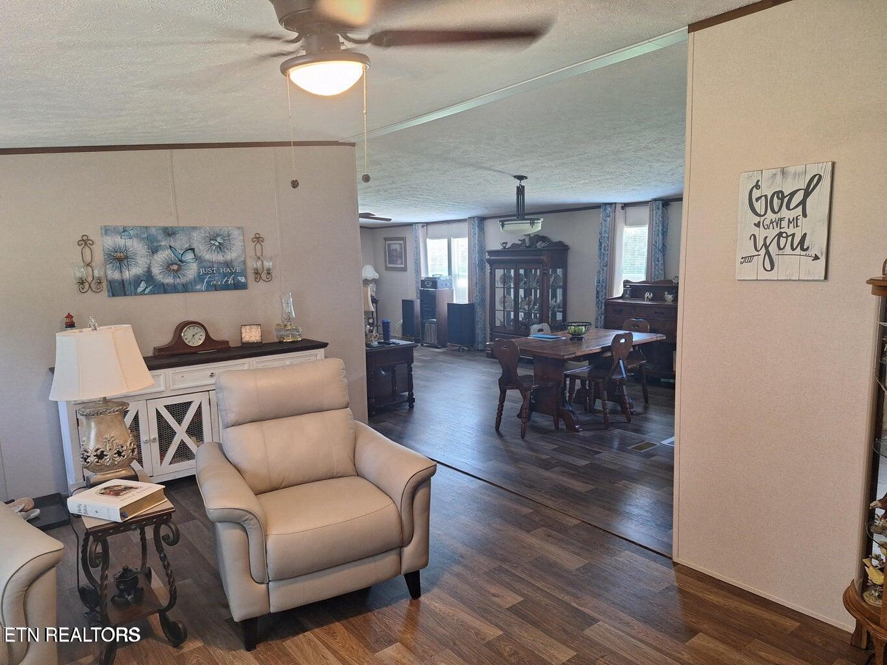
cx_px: 444
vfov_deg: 58.9
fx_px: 589
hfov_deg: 73.9
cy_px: 332
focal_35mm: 23
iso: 250
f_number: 1.8
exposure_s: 1/40
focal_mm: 5.54
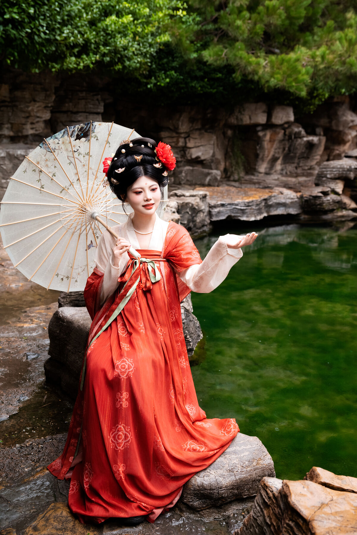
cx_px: 178
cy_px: 268
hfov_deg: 26.5
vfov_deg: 38.9
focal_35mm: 51
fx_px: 758
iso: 1000
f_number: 4.5
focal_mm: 51
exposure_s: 1/160
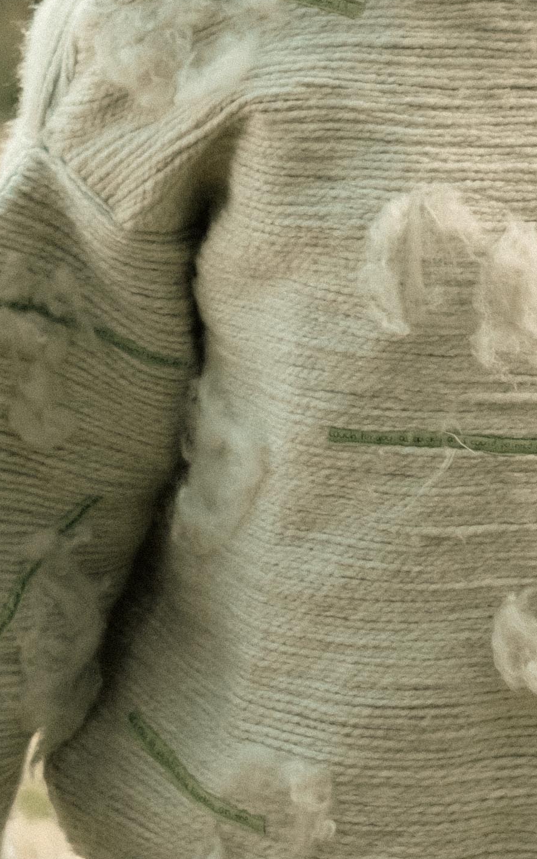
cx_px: 521
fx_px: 5899
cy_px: 826
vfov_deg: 8.3
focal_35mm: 252
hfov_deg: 5.2
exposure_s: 1/125
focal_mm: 50
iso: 800
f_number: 2.8
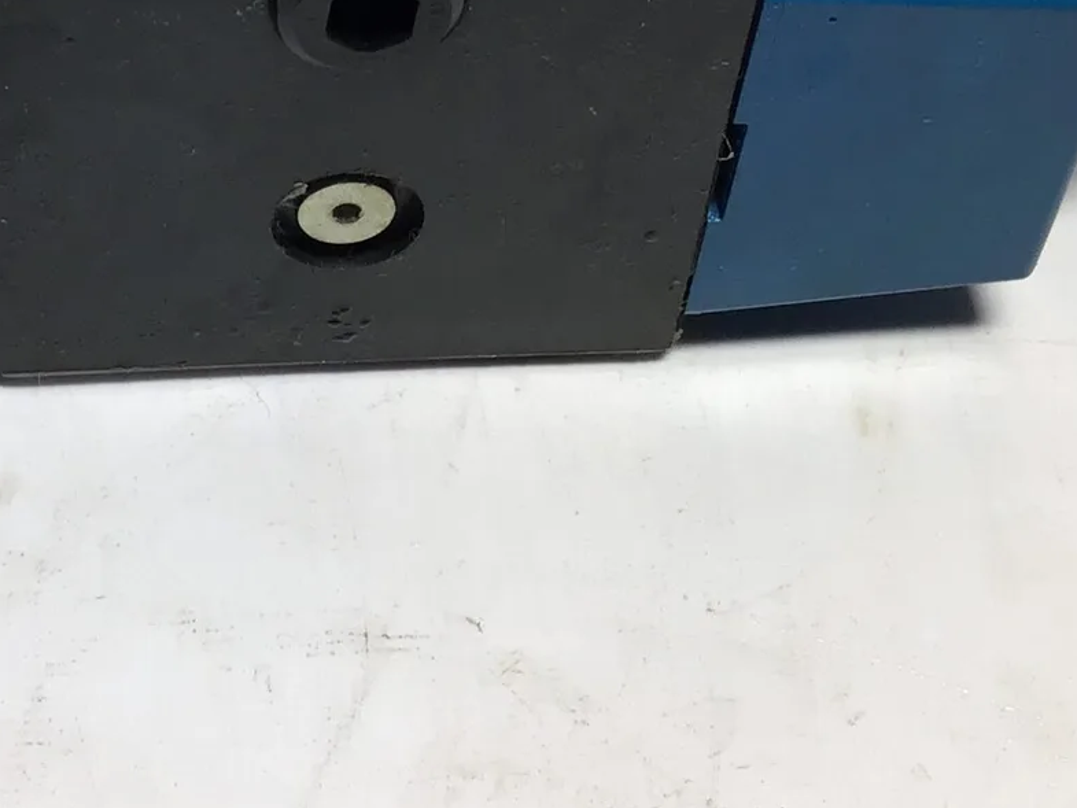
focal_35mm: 79
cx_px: 206
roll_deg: -3.5
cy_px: -121
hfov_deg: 24.3
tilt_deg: -44.6
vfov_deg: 17.9
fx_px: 2458
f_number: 2.4
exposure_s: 1/120
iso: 40
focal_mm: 3.3
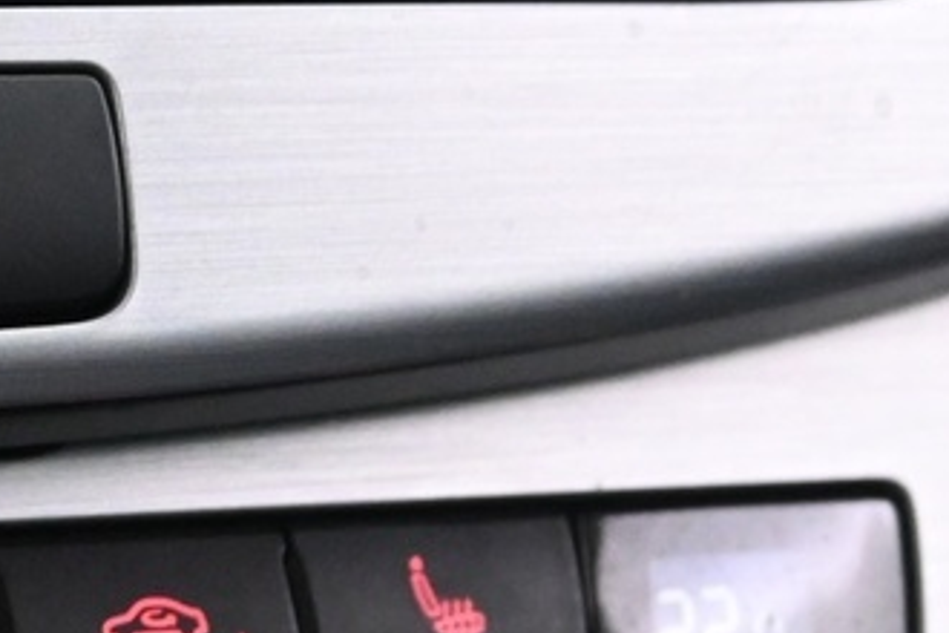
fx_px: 4071
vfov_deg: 8.6
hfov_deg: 12.6
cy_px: 1010
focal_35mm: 154
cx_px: -477
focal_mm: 21
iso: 3200
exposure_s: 1/25
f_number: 4
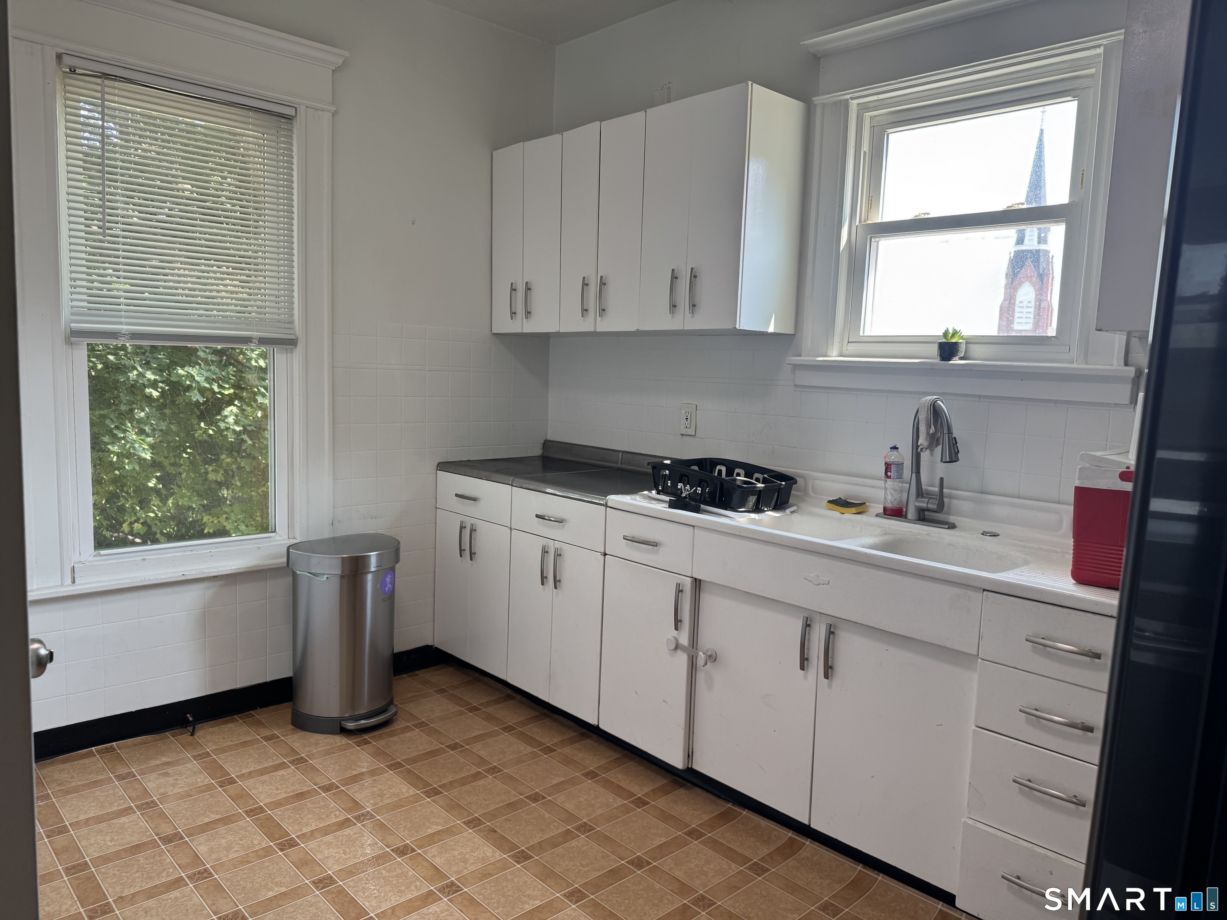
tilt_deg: -7.0
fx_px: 851
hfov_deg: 71.6
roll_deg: -2.9
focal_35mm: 24
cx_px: 614
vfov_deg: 56.8
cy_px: 460
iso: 100
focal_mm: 6.76
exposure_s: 1/120
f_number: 1.78
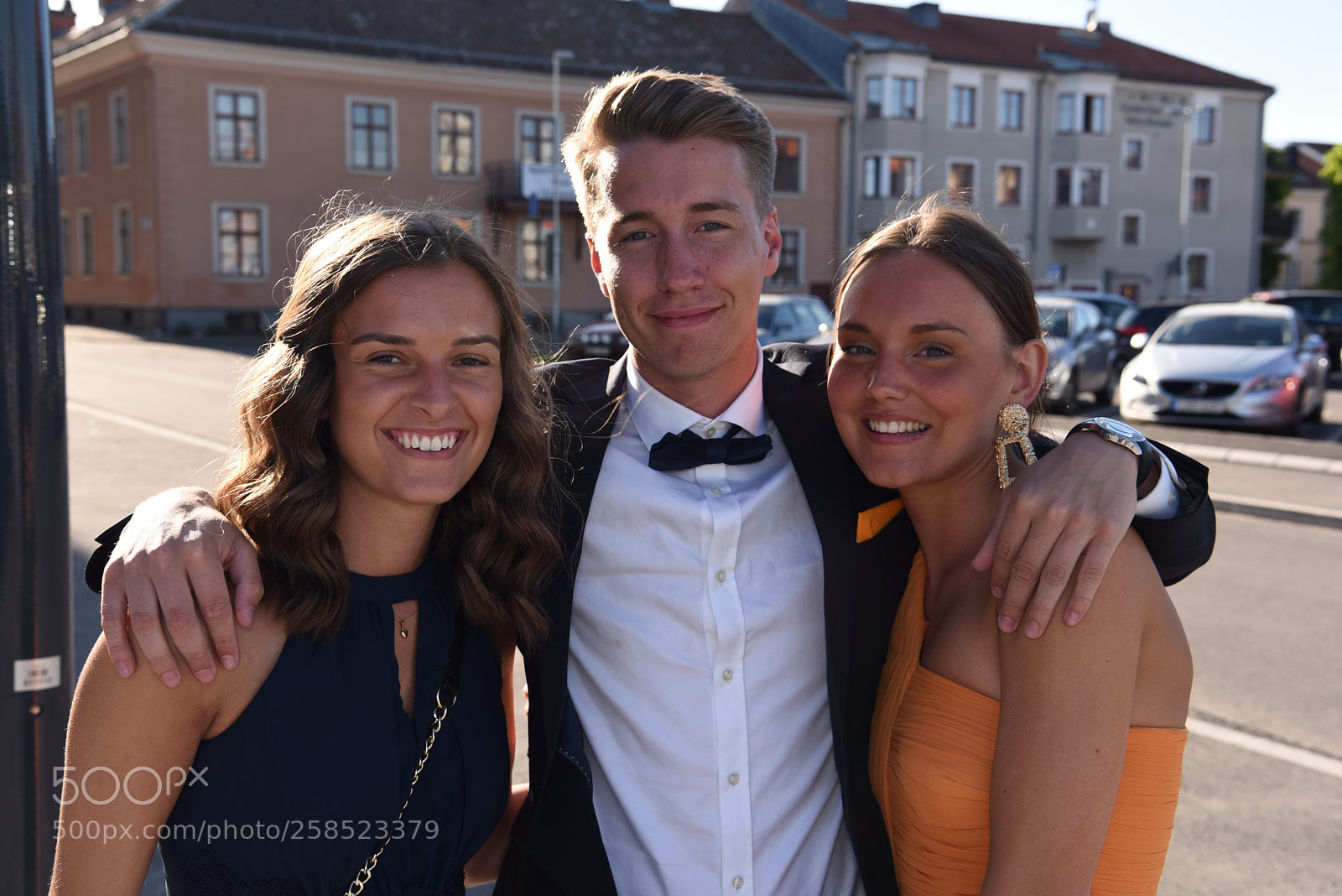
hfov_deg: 43.6
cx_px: 671
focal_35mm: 45
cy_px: 448
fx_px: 1678
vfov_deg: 29.9
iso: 100
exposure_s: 1/125
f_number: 8
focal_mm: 45
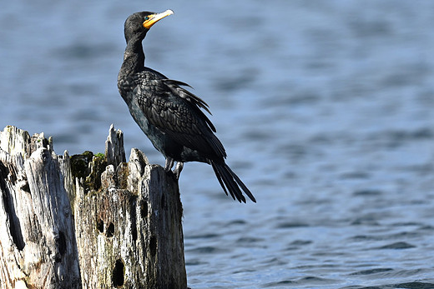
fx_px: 10756
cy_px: 135
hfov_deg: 2.3
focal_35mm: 892
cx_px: 226
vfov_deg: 1.5
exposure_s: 1/800
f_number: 6.3
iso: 220
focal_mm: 800
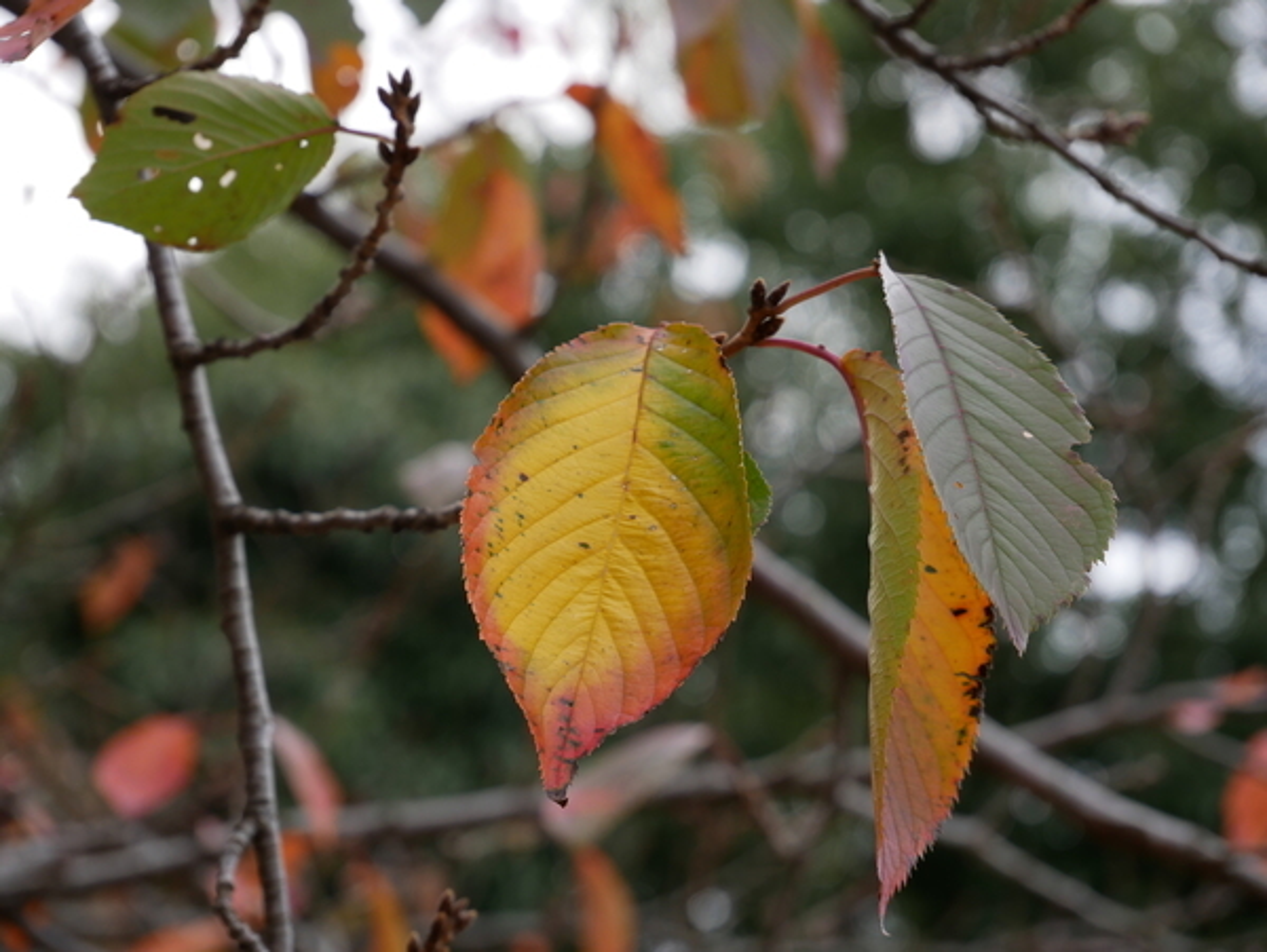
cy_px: 476
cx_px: 634
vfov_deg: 12.4
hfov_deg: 16.4
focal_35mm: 120
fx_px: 4396
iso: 200
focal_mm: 60
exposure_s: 1/250
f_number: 5.6
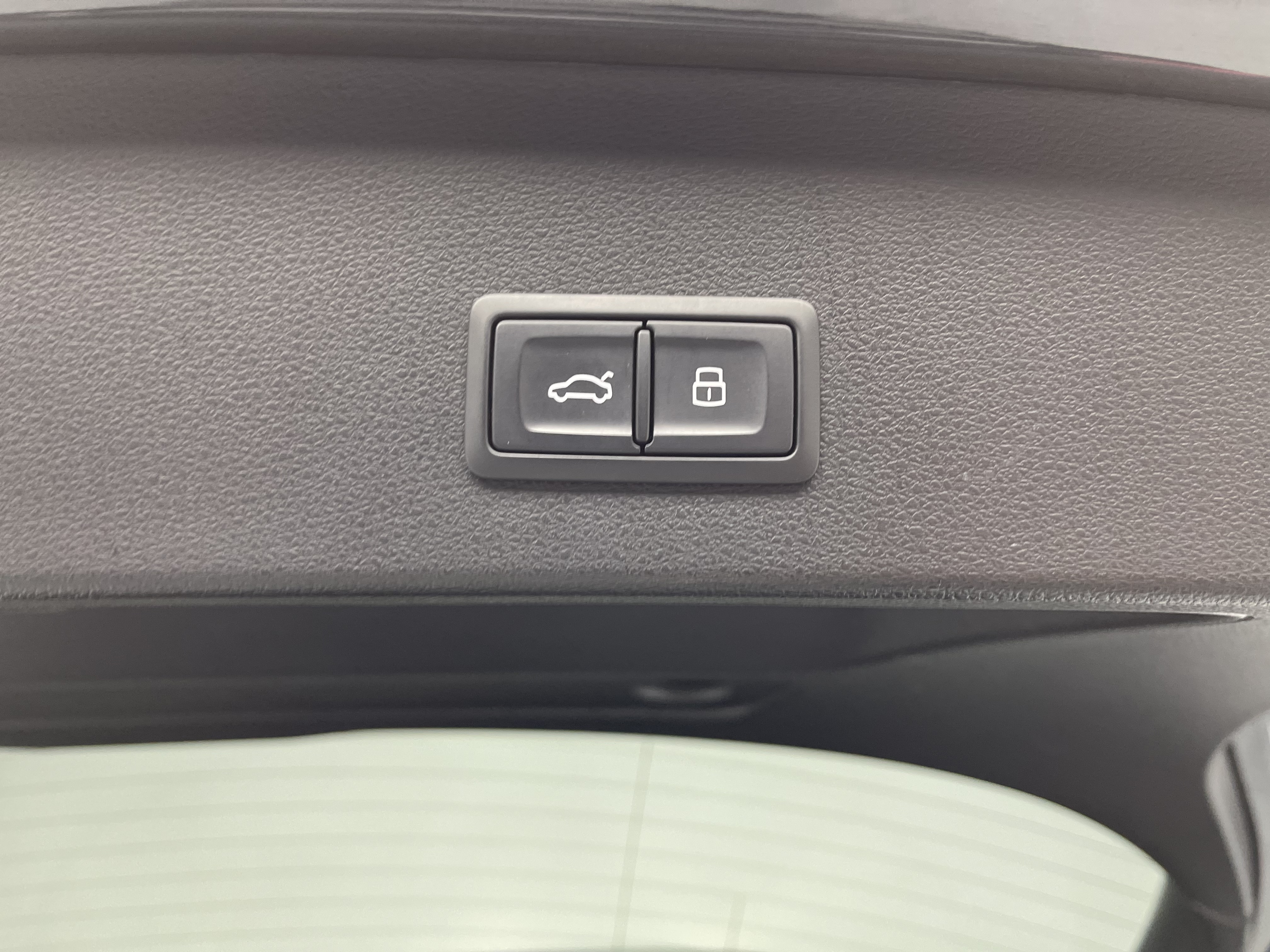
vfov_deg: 53.1
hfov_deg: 67.3
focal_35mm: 26
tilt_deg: +16.9
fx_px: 954
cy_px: 476
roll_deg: +3.9
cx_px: 635
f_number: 1.6
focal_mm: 5.1
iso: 200
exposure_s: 1/50
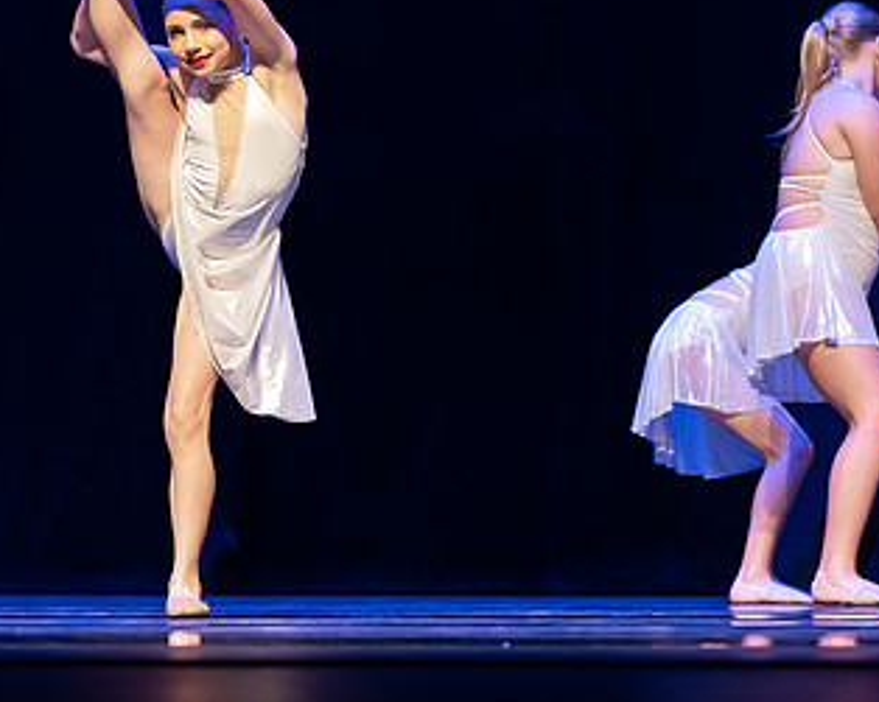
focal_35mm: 253
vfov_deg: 6.1
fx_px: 6580
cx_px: 303
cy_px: -8
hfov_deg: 7.6
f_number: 2.8
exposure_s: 1/640
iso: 4000
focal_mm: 94
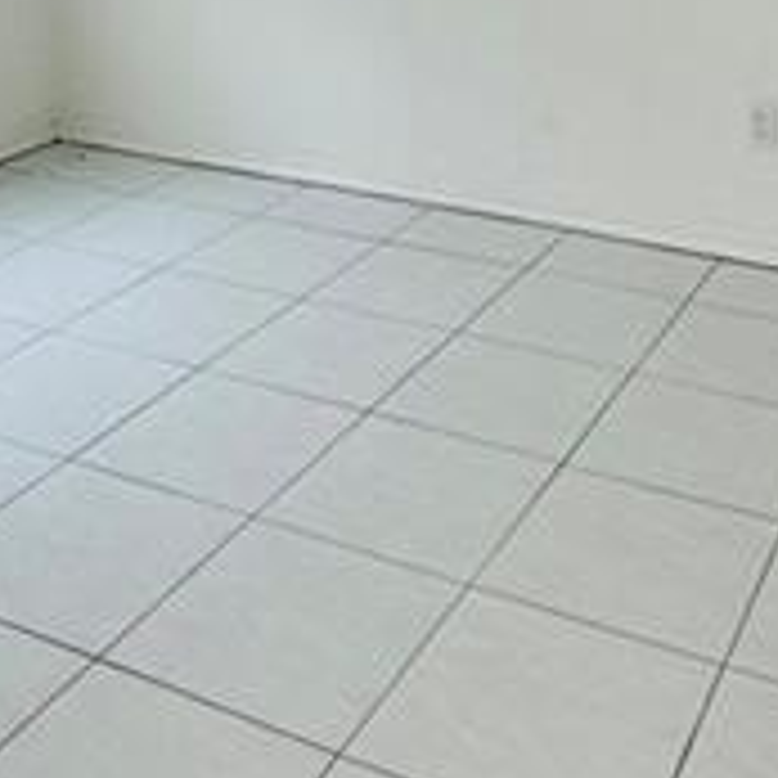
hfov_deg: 31.1
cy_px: -72
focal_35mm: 55
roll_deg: +1.2
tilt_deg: -7.0
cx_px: 409
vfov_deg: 28.3
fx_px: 1399
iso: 80
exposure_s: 1/120
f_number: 2.2
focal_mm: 2.22
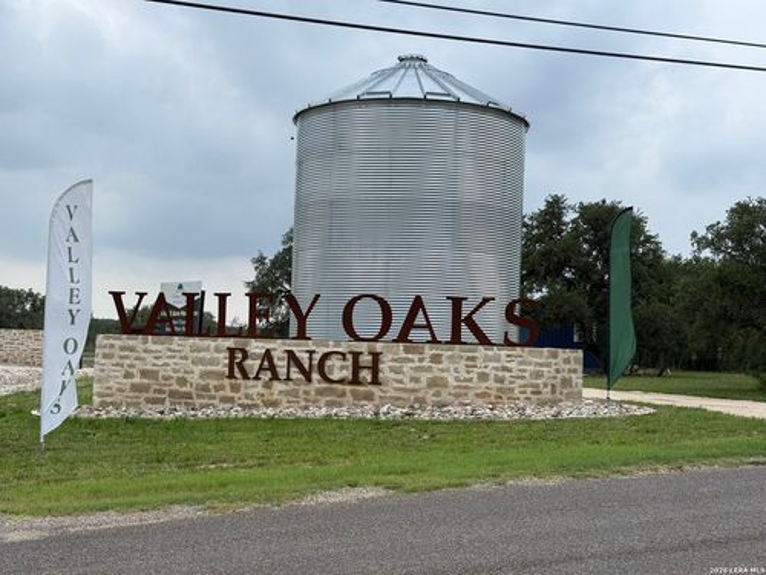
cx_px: 383
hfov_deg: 39.7
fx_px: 1062
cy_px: 288
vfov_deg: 30.3
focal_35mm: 48
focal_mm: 6.76
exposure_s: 1/1980
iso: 64
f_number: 1.78
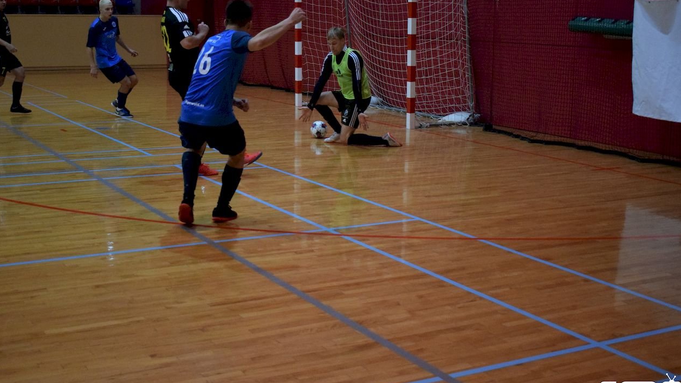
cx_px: 336
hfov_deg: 42.9
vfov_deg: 24.9
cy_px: 178
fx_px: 867
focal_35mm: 48
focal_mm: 30
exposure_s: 1/500
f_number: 4.2
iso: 5000
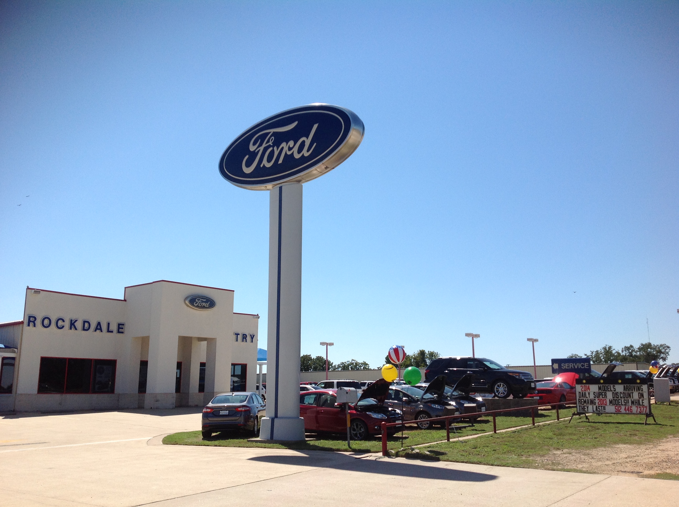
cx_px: 340
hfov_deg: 52.7
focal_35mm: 35
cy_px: 254
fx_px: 686
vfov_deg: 40.6
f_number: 2.4
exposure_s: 1/2519
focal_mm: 4.28
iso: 50
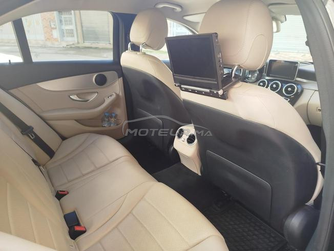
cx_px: 167
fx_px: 232
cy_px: 126
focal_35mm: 24
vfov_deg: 56.8
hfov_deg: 71.6
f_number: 1.7
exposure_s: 1/50
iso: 80
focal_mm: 5.31
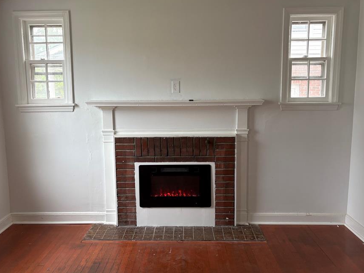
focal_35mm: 31
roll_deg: +1.0
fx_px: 326
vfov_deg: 45.4
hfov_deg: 58.3
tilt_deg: -6.4
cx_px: 177
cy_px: 132
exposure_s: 1/144
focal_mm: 5.96
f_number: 1.6
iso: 125
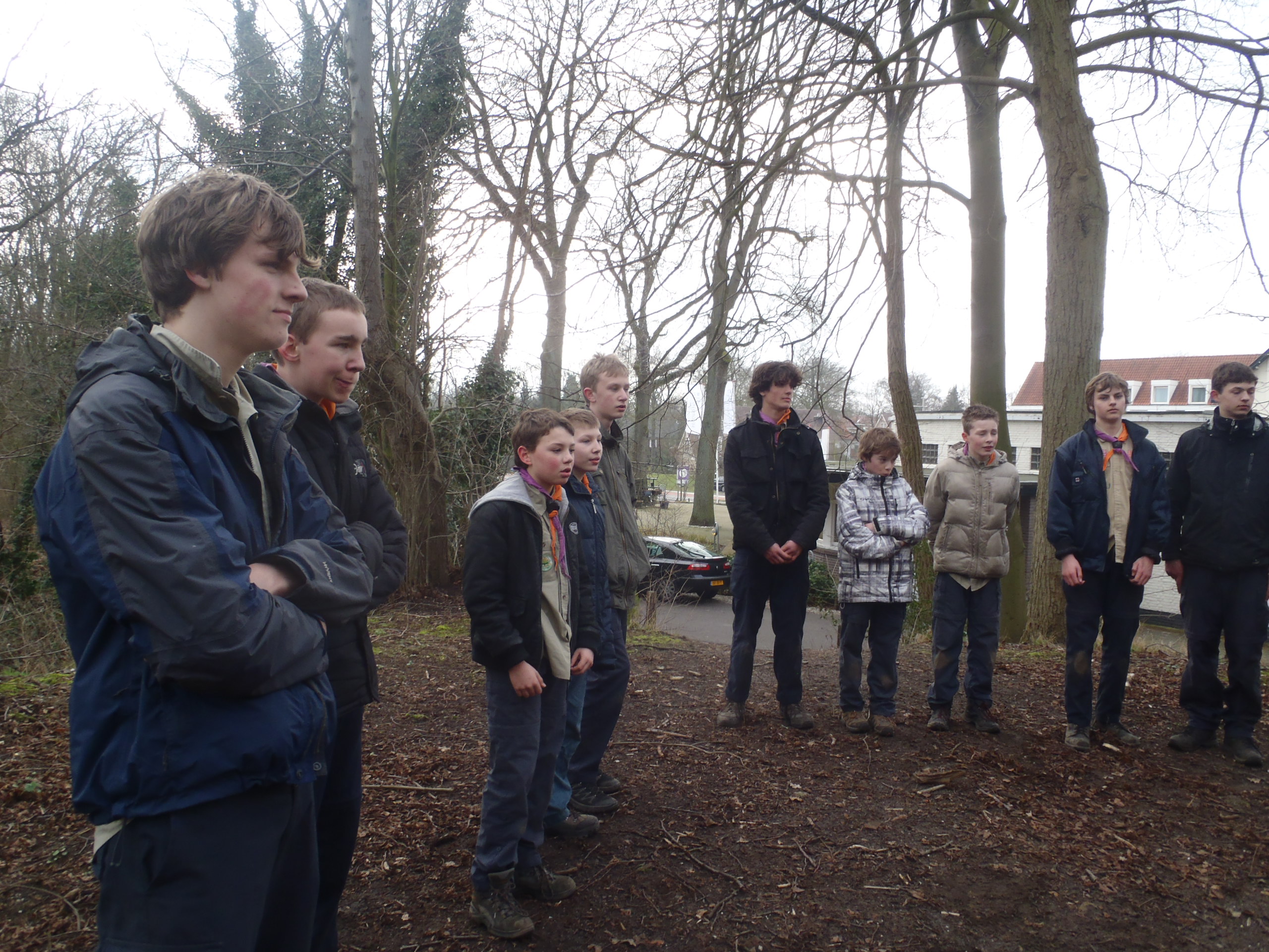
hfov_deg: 63.4
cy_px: 476
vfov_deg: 49.7
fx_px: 1026
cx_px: 634
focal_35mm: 28
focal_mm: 5
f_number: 3.9
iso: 80
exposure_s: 1/80
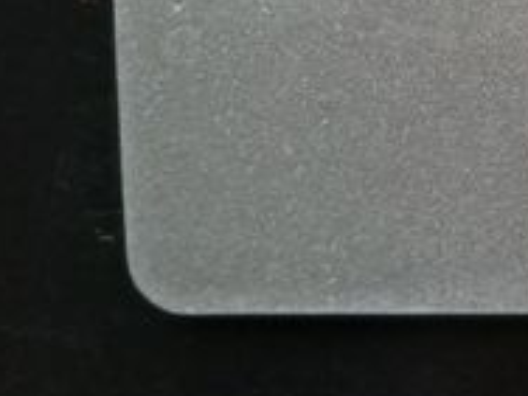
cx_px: 1118
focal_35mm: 138
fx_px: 2105
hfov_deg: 12.3
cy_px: -441
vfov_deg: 9.9
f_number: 1.8
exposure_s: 1/50
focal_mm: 3.98
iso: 64
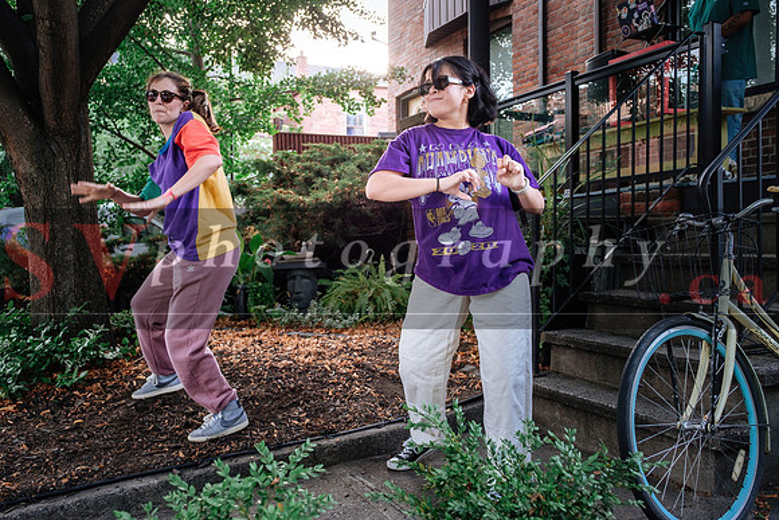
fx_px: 649
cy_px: 260
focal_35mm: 30
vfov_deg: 43.6
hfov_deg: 61.9
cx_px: 390
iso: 800
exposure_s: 1/250
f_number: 3.6
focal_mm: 20
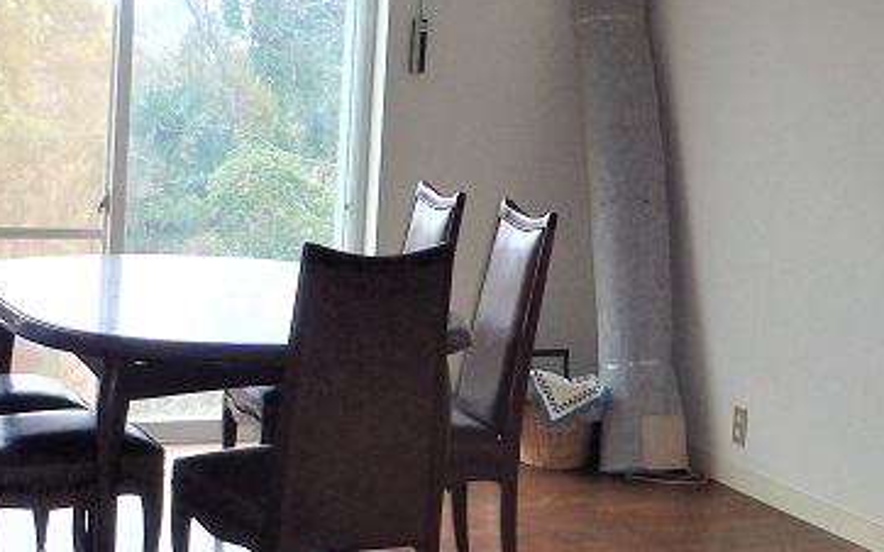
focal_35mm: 82
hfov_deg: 24.9
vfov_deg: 15.9
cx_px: 662
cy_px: 198
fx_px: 1975
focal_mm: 5
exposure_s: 1/60
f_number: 3.9
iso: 160
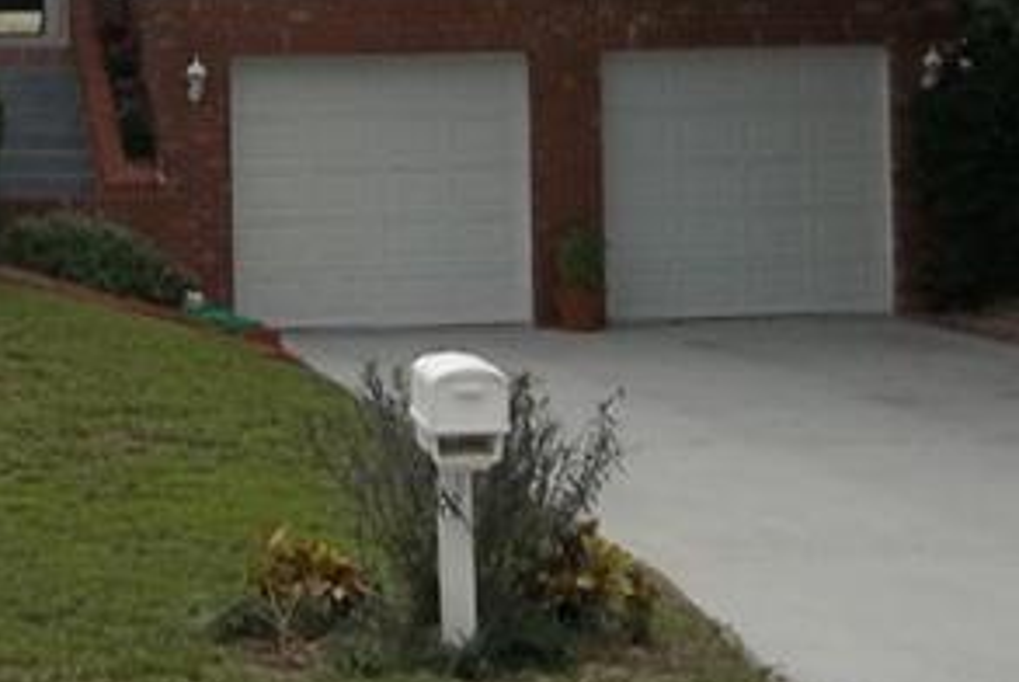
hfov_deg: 20.1
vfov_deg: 13.9
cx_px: -35
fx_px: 2777
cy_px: 94
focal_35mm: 98
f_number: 8.9
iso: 80
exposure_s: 1/320
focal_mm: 4.9
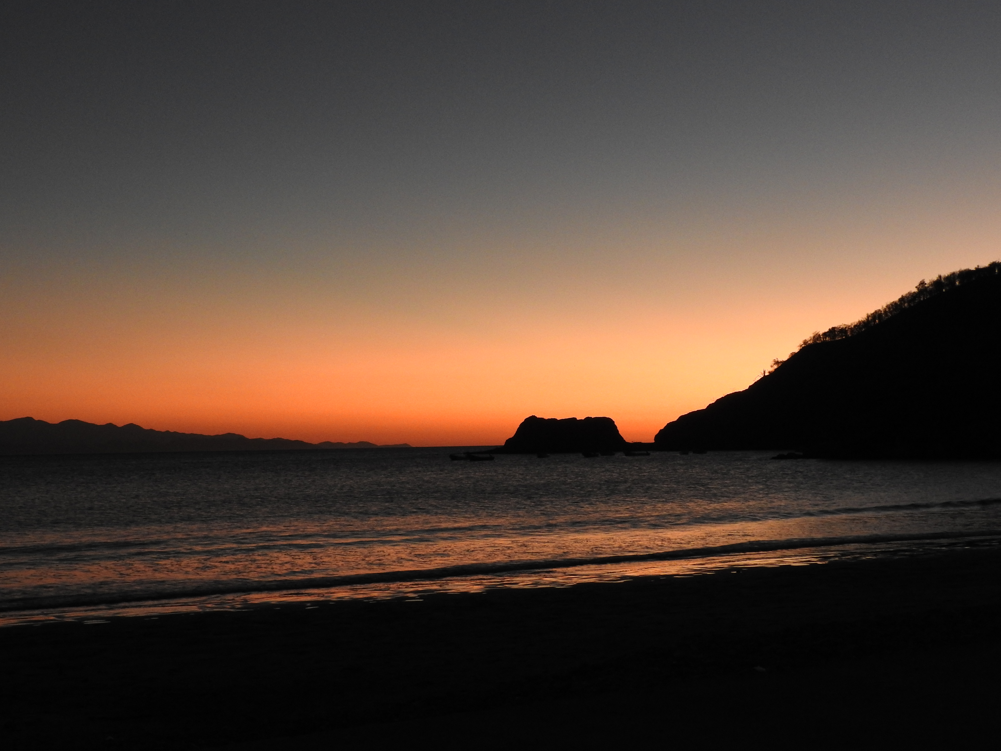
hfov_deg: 34.9
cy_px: 376
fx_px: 1590
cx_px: 500
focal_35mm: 55
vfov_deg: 26.6
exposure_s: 1/10
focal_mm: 9.9
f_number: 5
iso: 400
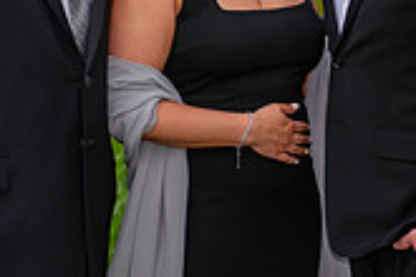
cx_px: 398
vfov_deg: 6.9
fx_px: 2276
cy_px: -45
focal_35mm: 197
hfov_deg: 10.4
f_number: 3.2
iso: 400
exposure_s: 1/3200
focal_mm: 56
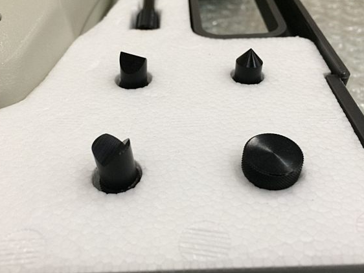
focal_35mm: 33
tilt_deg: -40.5
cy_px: 129
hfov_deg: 55.3
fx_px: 347
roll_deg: -1.9
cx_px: 188
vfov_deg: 43.0
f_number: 2.2
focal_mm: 4.15
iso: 40
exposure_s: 1/30
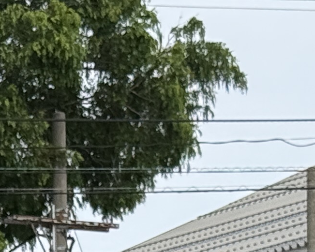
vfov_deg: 5.2
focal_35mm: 290
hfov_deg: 6.4
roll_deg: -0.3
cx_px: -358
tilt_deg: +2.4
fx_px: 2704
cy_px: 584
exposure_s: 1/3378
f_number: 1.78
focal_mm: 6.76
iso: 64
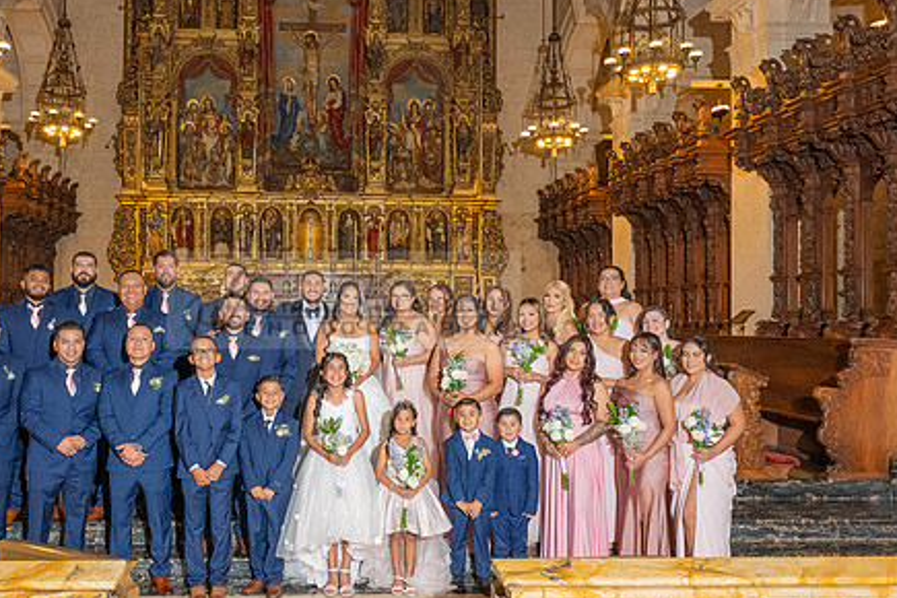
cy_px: 300
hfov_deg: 58.1
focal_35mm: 32
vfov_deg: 41.1
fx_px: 797
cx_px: 346
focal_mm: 24
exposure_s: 1/200
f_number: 6.3
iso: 2000
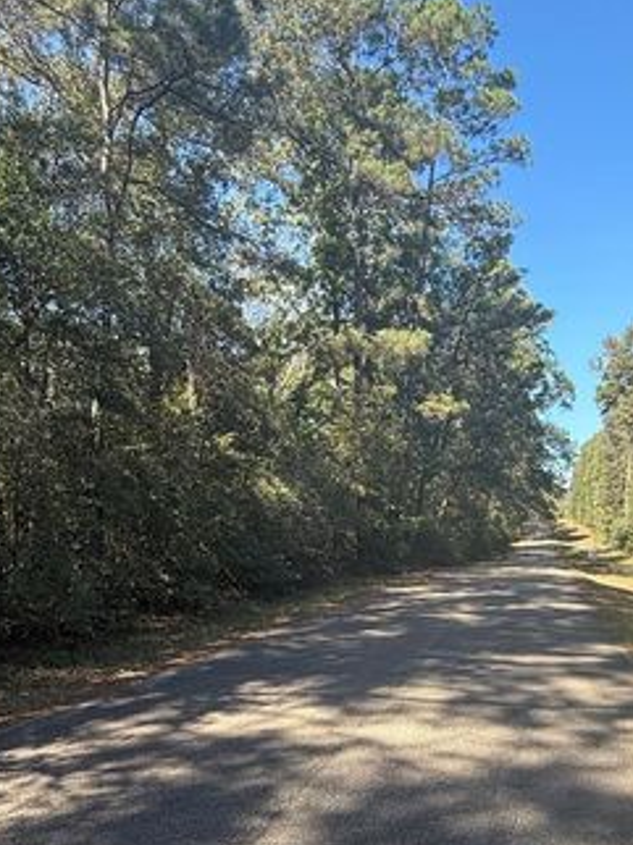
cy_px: 594
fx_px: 708
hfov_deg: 48.2
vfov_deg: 59.5
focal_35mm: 29
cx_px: 328
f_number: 2.2
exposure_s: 1/293
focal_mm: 2.22
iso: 64
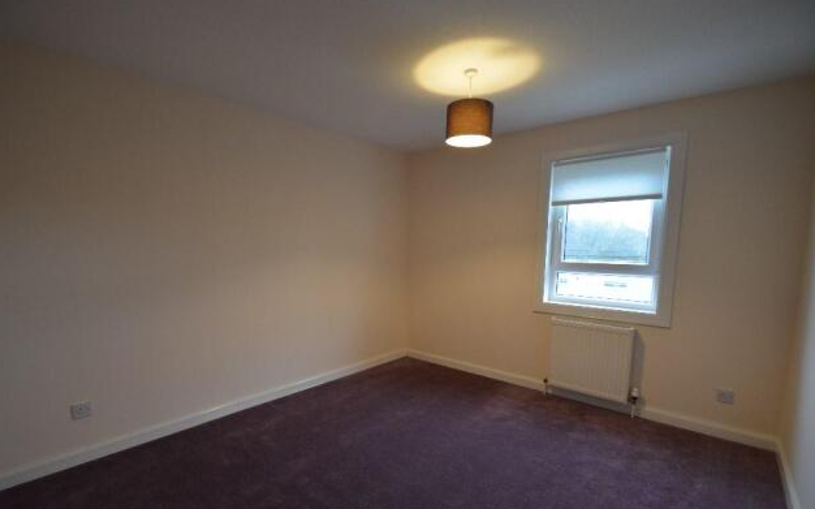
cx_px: 399
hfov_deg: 97.8
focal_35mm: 16
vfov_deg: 71.1
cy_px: 278
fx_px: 355
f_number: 3.5
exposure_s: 1/30
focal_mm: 10
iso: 800
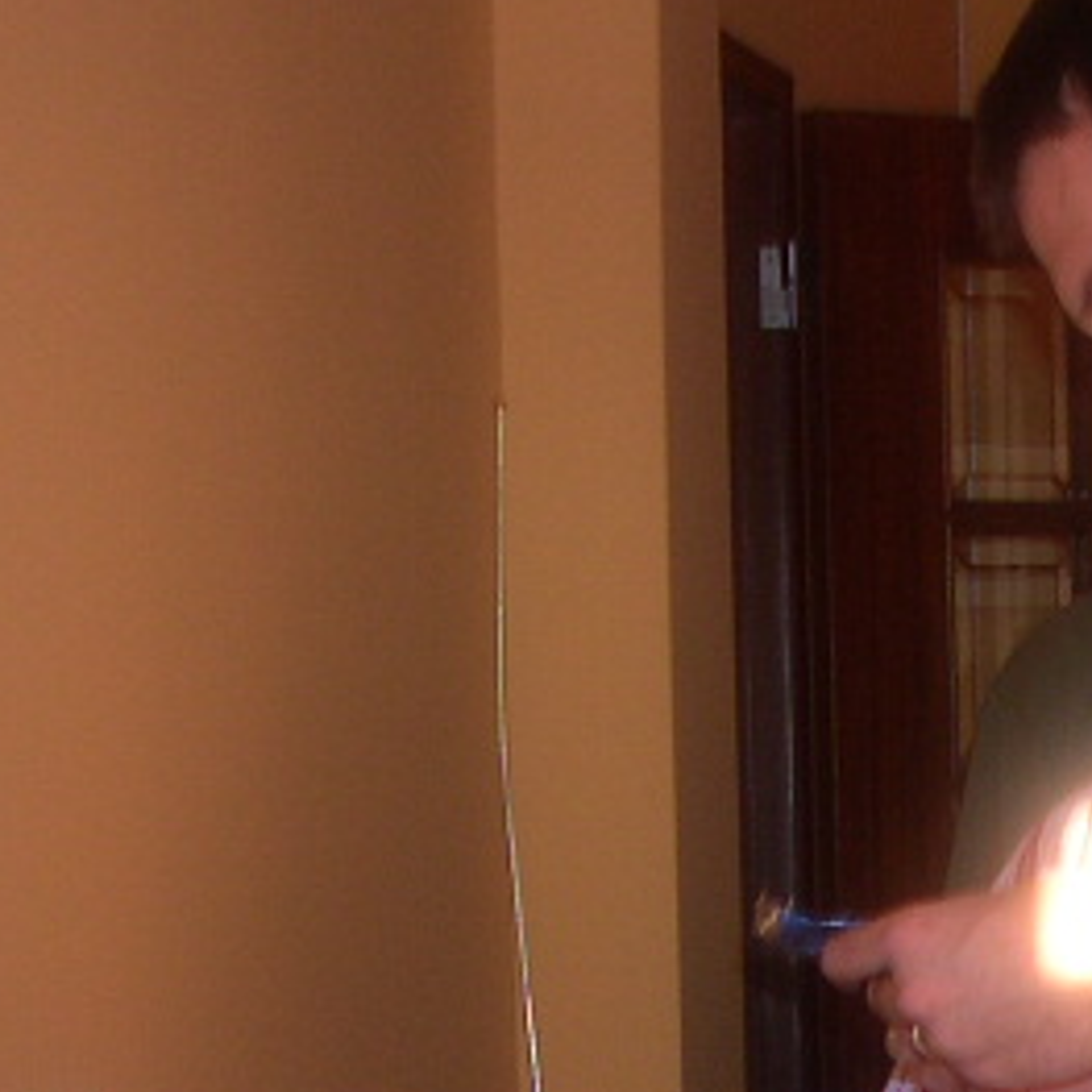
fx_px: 4675
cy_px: 1221
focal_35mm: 131
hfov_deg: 13.2
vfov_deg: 13.1
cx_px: 980
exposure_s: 1/30
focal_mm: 8
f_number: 2.8
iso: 100
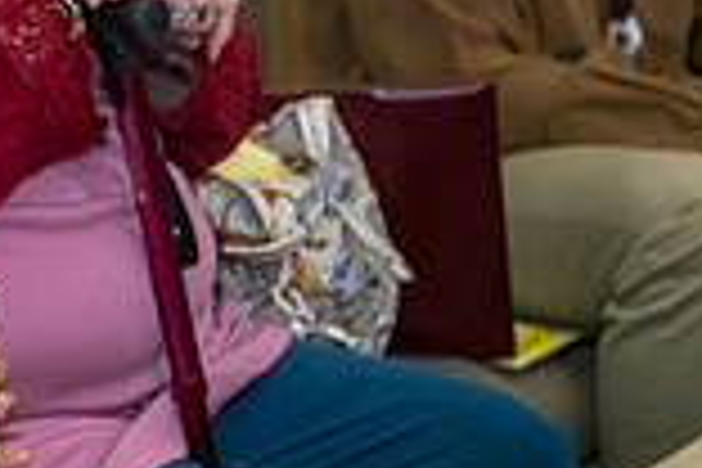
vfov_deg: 7.1
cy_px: 169
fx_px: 3763
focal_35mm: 193
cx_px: -414
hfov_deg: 10.2
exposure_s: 1/200
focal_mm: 52
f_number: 2.8
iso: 3600
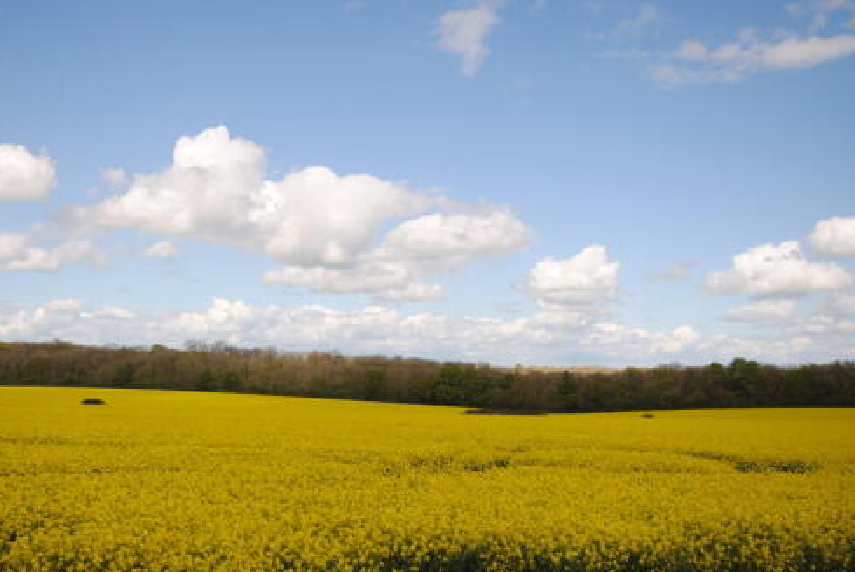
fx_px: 951
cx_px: 378
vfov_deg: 33.4
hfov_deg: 48.3
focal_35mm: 40
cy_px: 343
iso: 100
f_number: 8
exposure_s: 1/250
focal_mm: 20
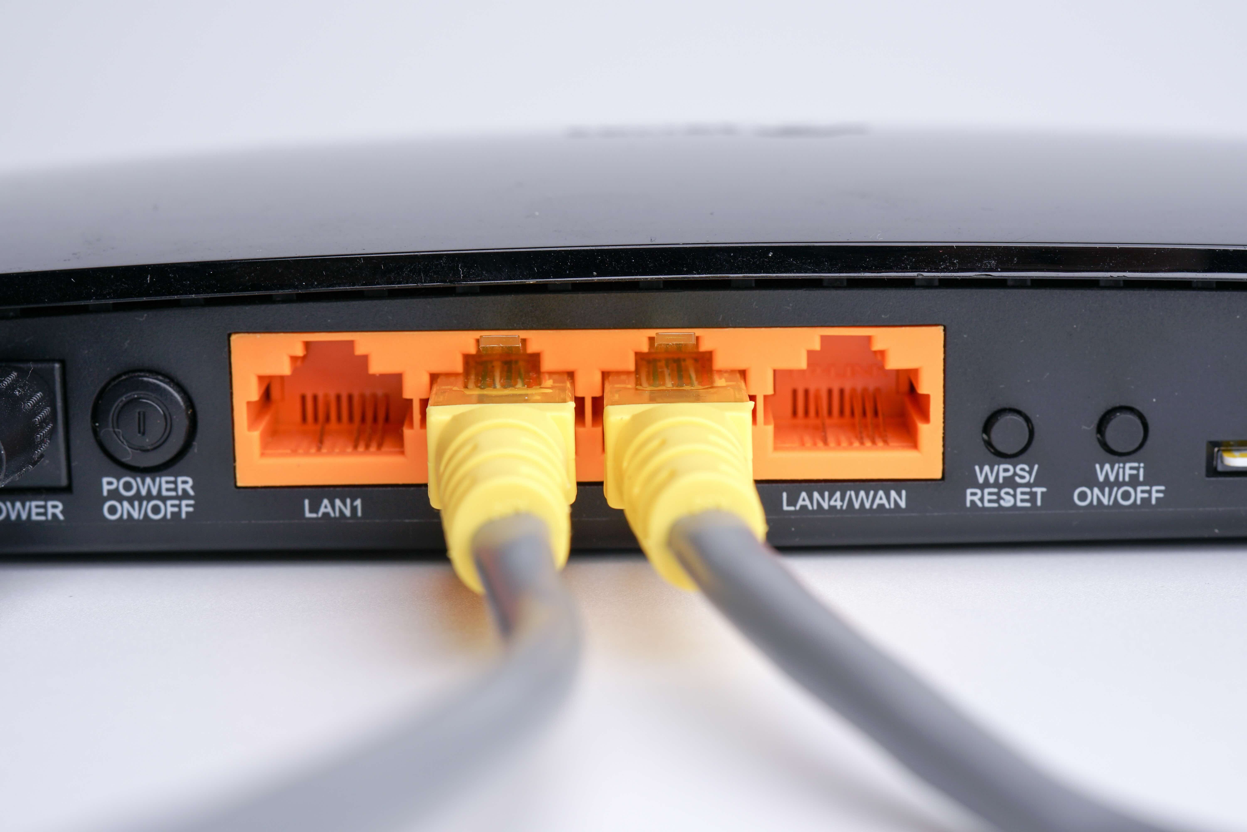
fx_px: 2598
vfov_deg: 18.2
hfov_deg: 27.0
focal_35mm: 75
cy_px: 416
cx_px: 624
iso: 100
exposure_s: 1/400
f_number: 8
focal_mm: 50
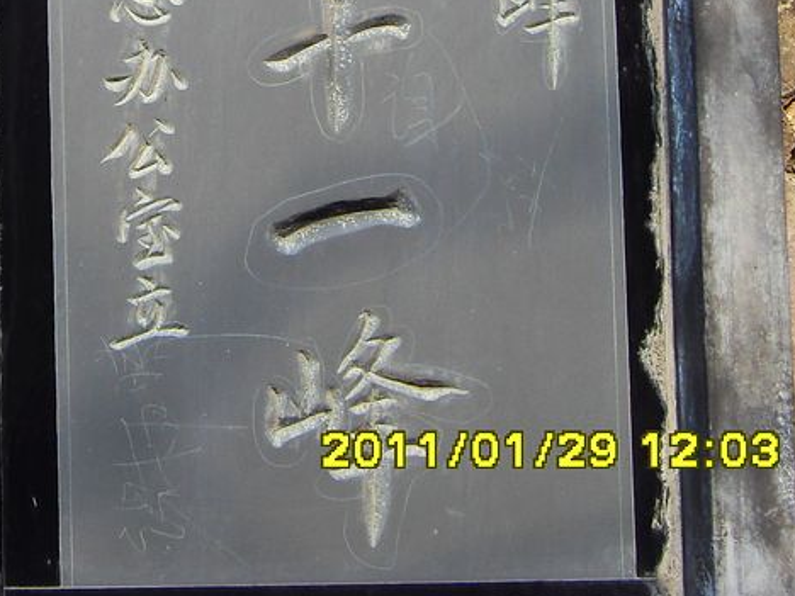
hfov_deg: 19.0
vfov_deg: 14.3
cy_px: -151
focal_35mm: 100
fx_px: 2297
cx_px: -24
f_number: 3.5
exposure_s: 1/350
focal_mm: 6.6
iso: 80
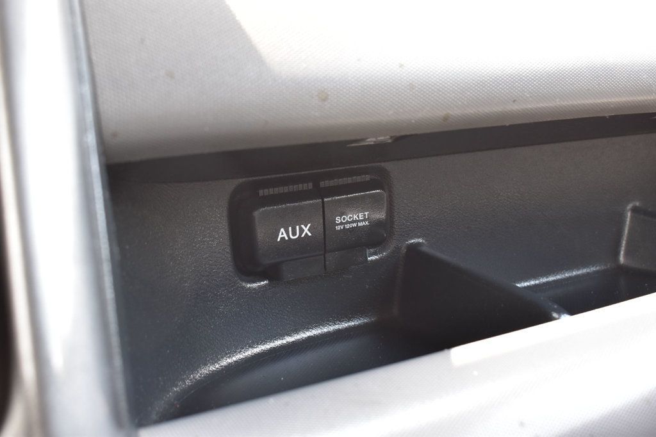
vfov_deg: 33.0
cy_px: 218
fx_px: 738
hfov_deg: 47.9
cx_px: 328
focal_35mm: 40
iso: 400
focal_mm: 27
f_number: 6.3
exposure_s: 1/20
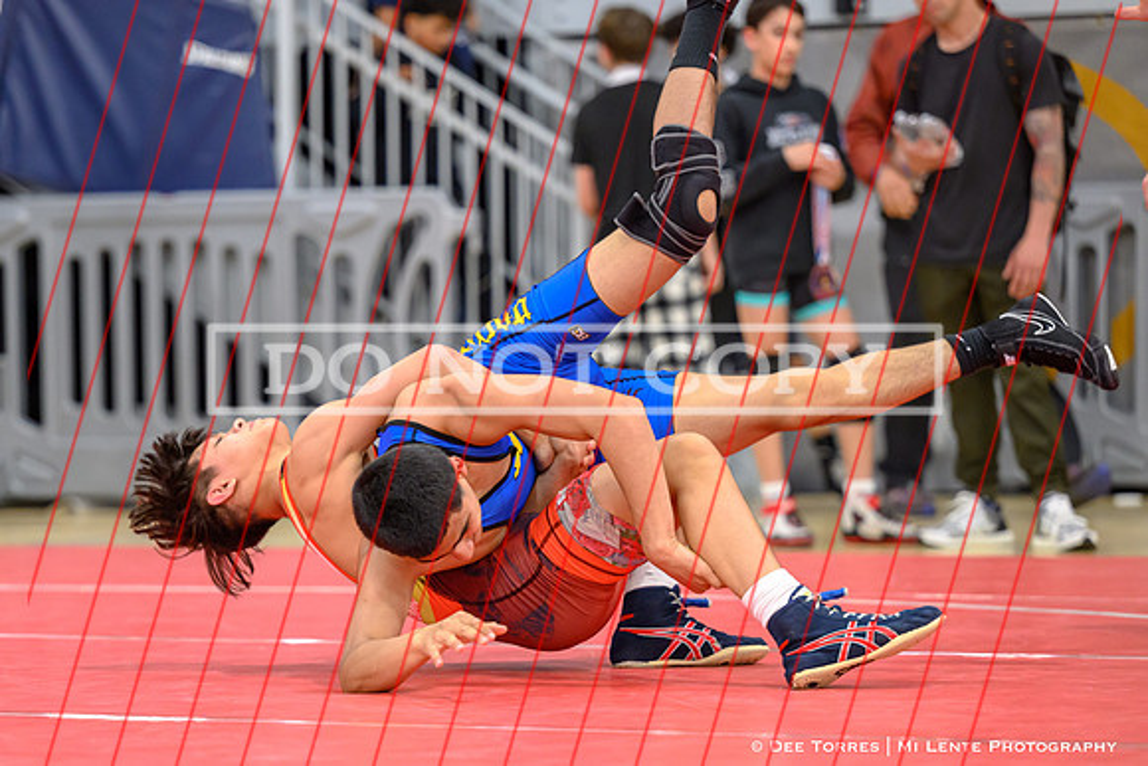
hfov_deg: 11.9
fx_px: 5512
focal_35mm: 173
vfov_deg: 7.9
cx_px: 477
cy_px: 474
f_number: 2.8
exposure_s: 1/800
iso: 3600
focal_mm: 135
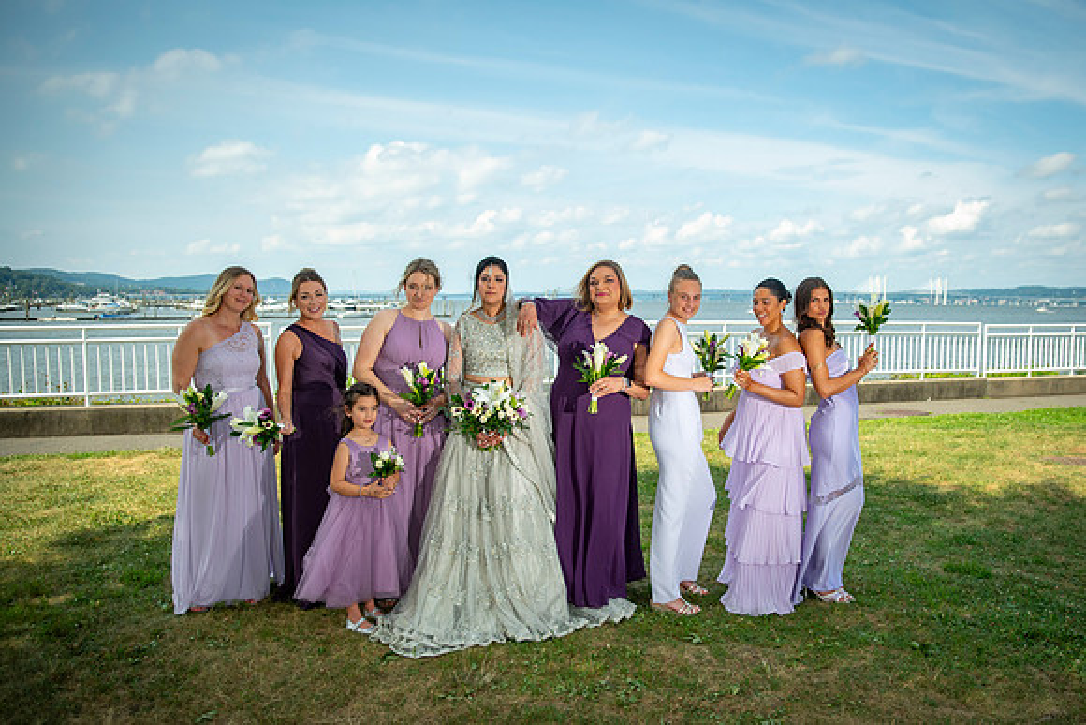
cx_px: 625
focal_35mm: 29
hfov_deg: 63.9
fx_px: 865
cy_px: 355
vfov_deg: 45.5
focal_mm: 24
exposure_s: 1/8000
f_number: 2.8
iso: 1000
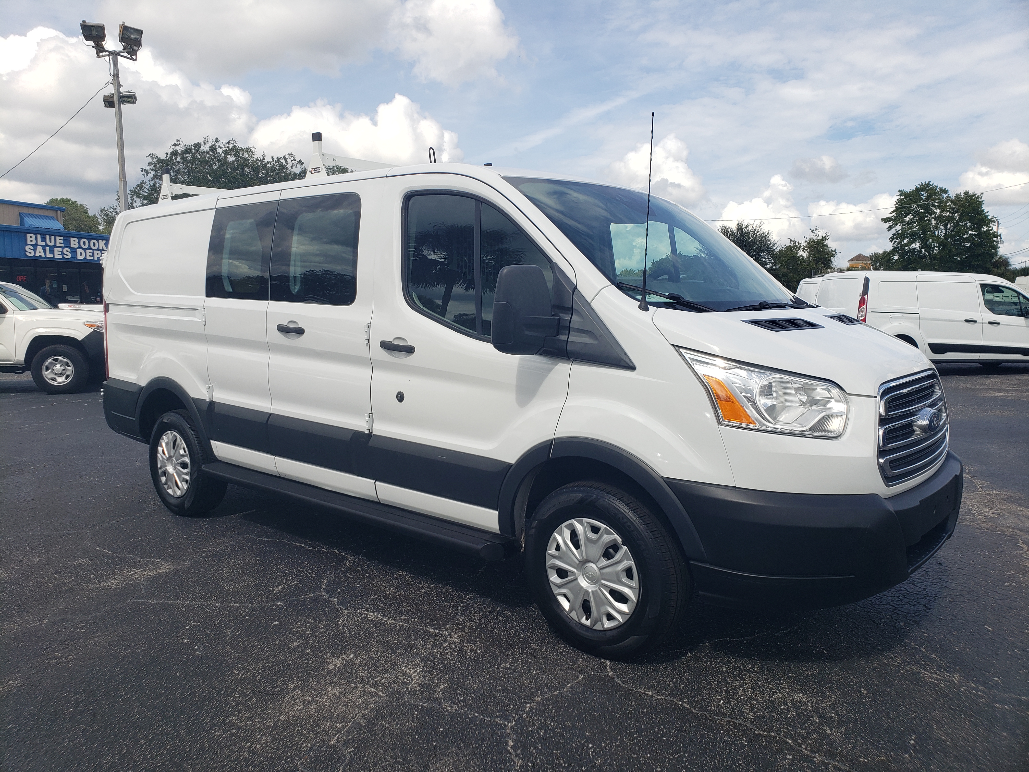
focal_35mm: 26
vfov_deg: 53.1
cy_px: 386
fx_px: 773
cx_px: 514
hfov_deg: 67.3
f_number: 2.4
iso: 50
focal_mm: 4.3
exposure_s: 1/1301
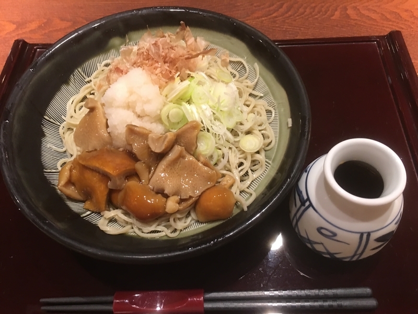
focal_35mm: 29
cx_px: 209
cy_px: 157
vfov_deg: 48.2
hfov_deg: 61.7
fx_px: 350
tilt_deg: -58.6
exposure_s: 1/15
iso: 100
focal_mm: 4.15
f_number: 2.2
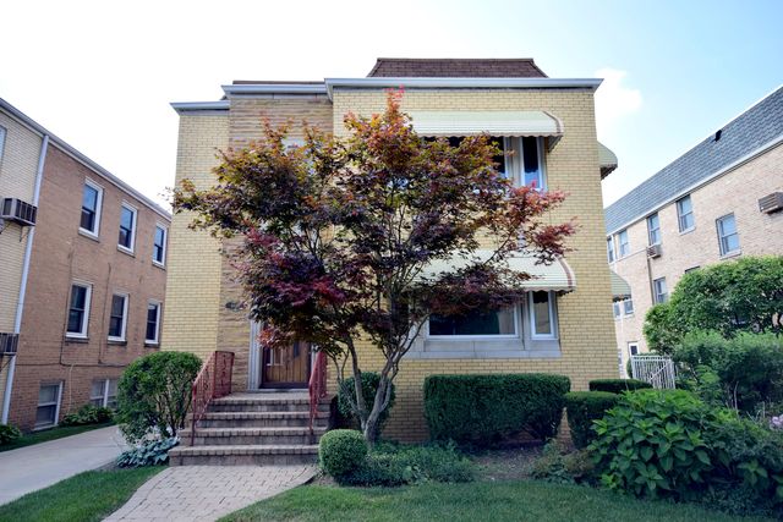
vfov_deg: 56.2
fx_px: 489
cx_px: 392
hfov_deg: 77.3
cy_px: 261
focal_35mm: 22
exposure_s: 1/125
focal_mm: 15
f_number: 5.6
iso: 100
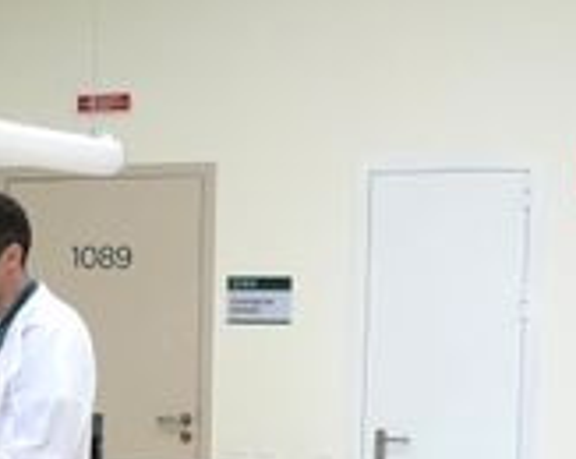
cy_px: 392
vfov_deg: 13.1
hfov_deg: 15.2
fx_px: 1992
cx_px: -299
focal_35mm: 117
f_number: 5.6
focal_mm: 29
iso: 2000
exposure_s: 1/320
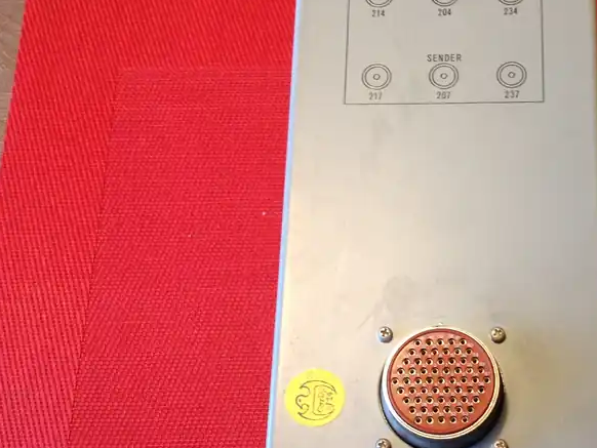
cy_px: 280
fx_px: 1035
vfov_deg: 24.4
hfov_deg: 31.8
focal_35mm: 60
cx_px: 422
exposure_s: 1/17
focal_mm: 4.28
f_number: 2.4
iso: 80
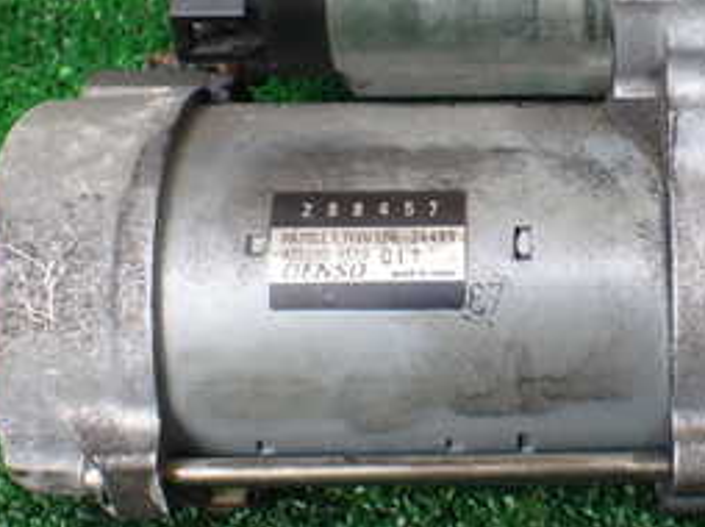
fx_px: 1445
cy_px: 133
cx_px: 577
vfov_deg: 20.5
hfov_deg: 26.8
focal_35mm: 71
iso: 200
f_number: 2.3
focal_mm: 5.4
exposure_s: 1/125
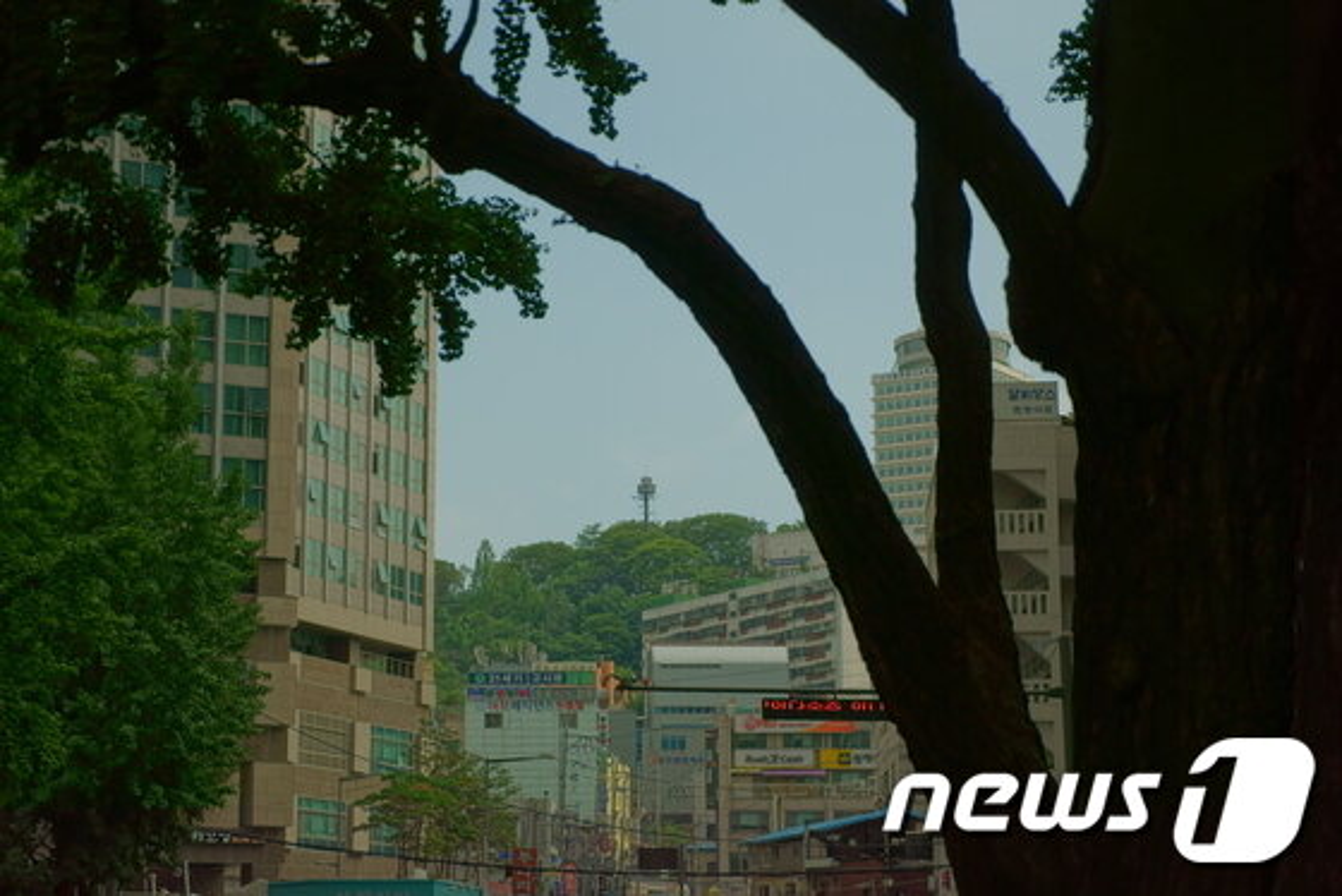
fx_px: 2611
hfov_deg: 28.8
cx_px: 671
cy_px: 448
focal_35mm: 70
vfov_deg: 19.5
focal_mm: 70
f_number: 4
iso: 100
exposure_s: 1/1600
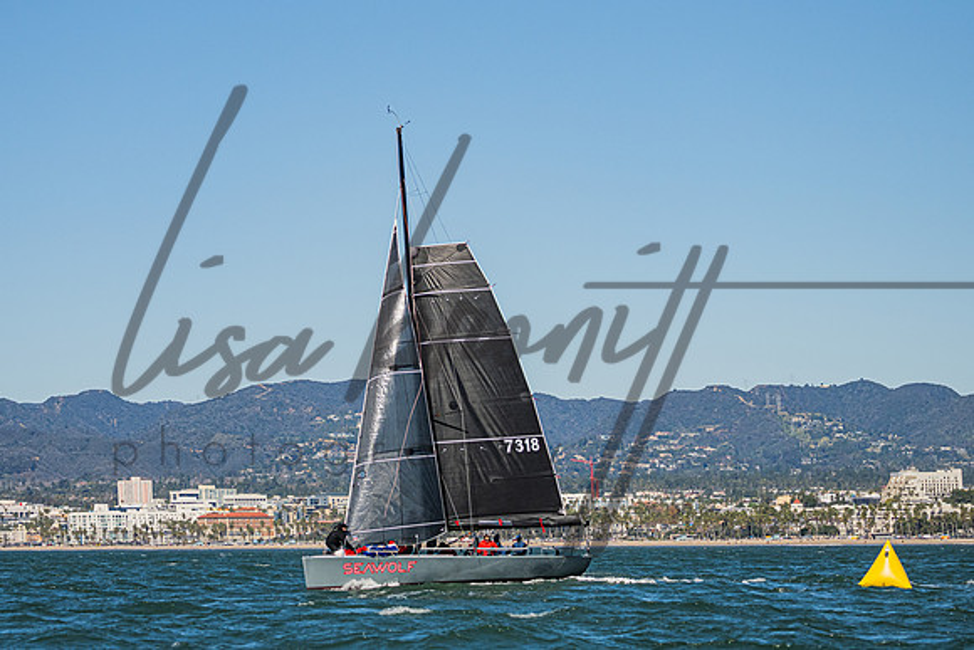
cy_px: 231
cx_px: 432
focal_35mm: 155
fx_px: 4198
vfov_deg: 8.8
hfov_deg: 13.2
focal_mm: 115
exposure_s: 1/6400
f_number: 5.6
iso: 400
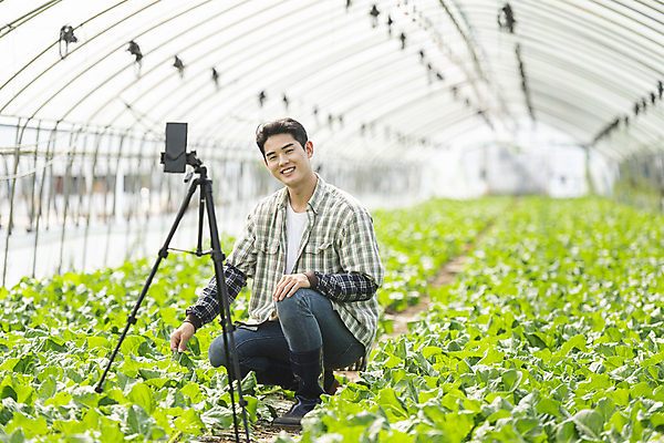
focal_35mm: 160
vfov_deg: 8.6
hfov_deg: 12.8
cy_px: 222
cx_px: 332
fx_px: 2951
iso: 200
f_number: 4
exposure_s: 1/1000
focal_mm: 160
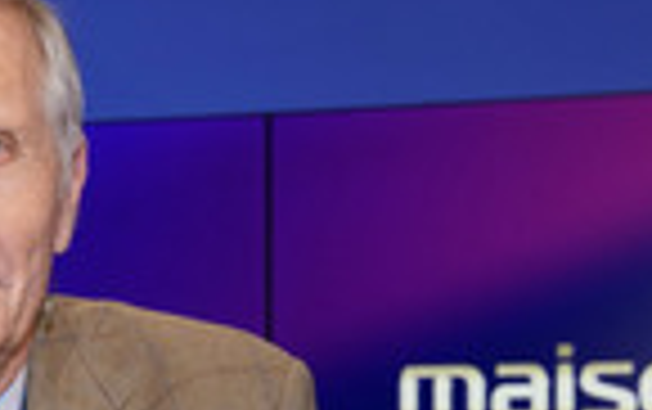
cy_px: 514
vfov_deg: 10.7
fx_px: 2135
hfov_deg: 16.8
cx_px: -74
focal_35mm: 120
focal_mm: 38
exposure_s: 1/125
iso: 1600
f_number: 5
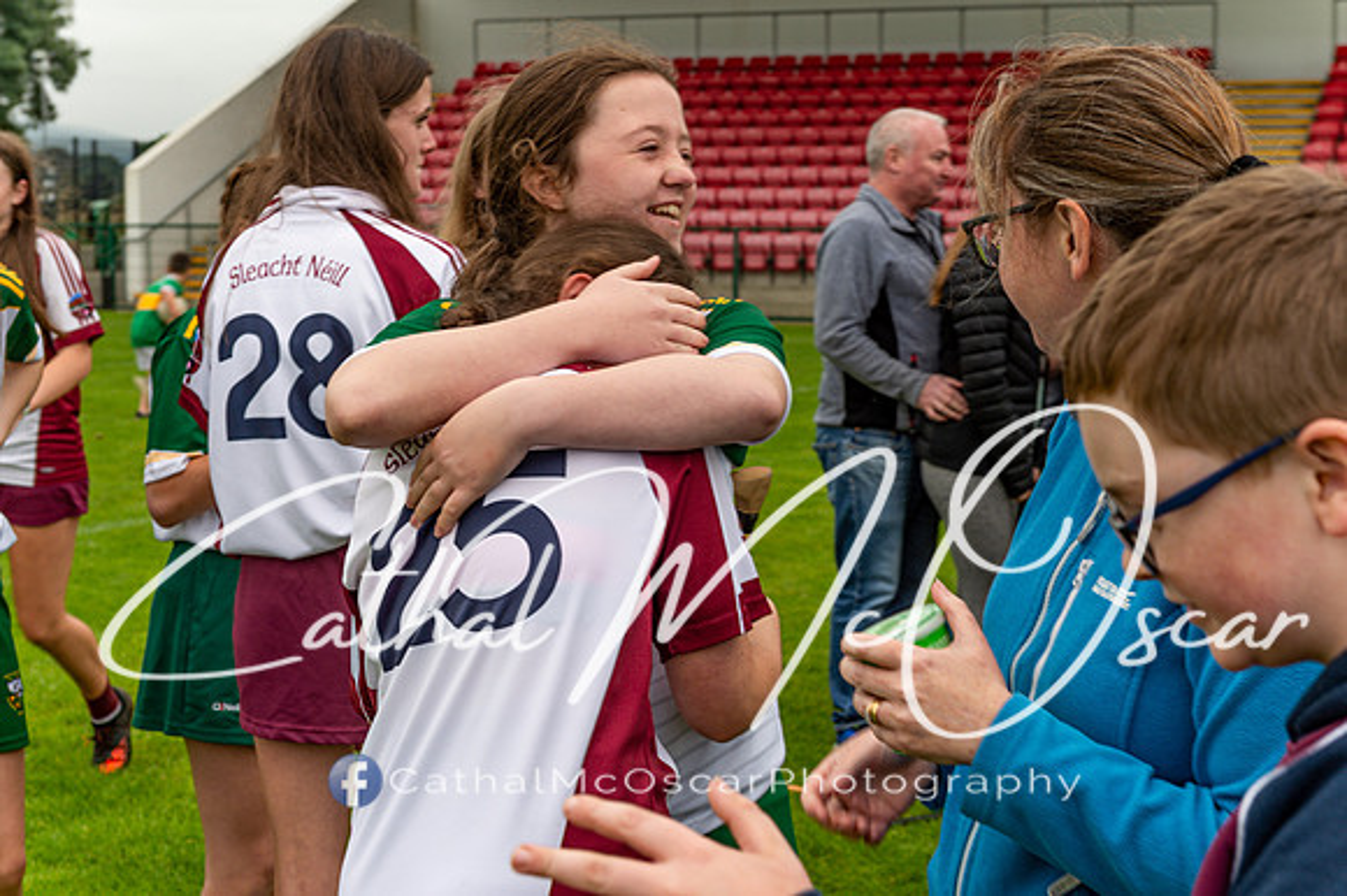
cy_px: 448
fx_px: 2618
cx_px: 674
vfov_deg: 19.4
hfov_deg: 28.9
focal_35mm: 70
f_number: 5
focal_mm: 70
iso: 125
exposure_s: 1/100
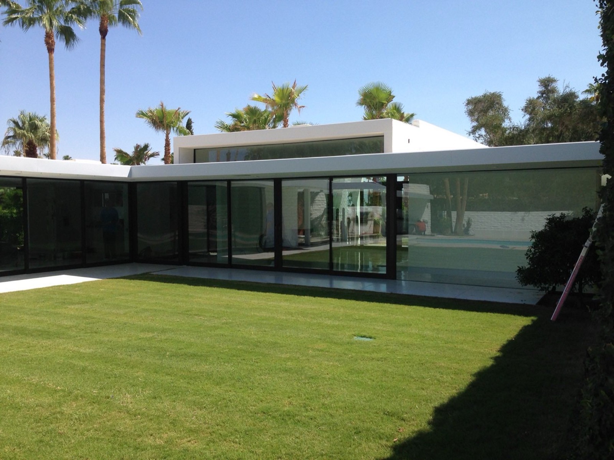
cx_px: 307
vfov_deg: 42.9
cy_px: 230
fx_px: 585
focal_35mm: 33
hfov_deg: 55.4
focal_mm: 4.13
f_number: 2.4
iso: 50
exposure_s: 1/1466
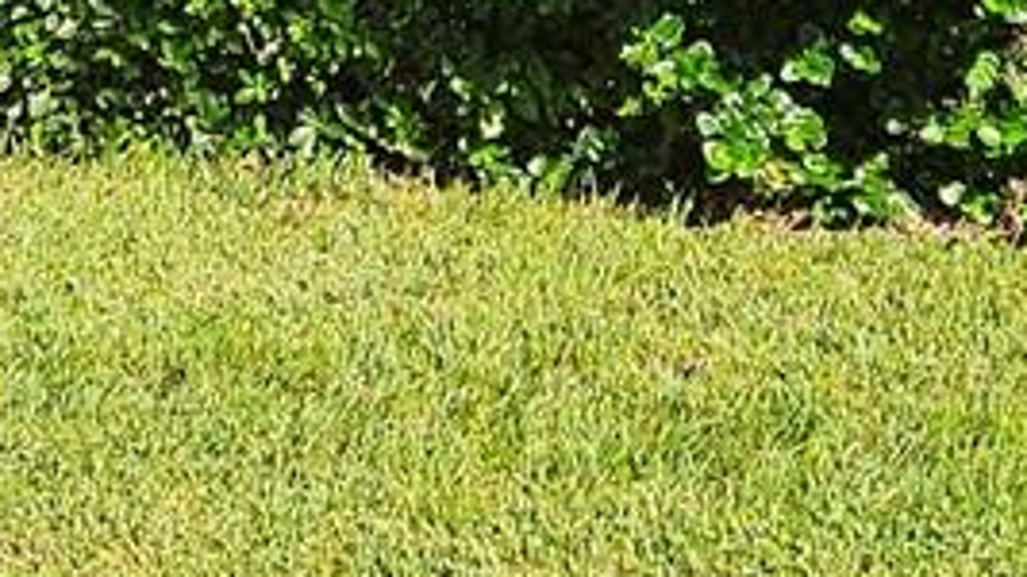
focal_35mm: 150
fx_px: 4084
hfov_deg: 14.2
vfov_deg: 7.7
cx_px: 127
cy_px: -627
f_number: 1.8
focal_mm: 5.4
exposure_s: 1/1667
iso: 25
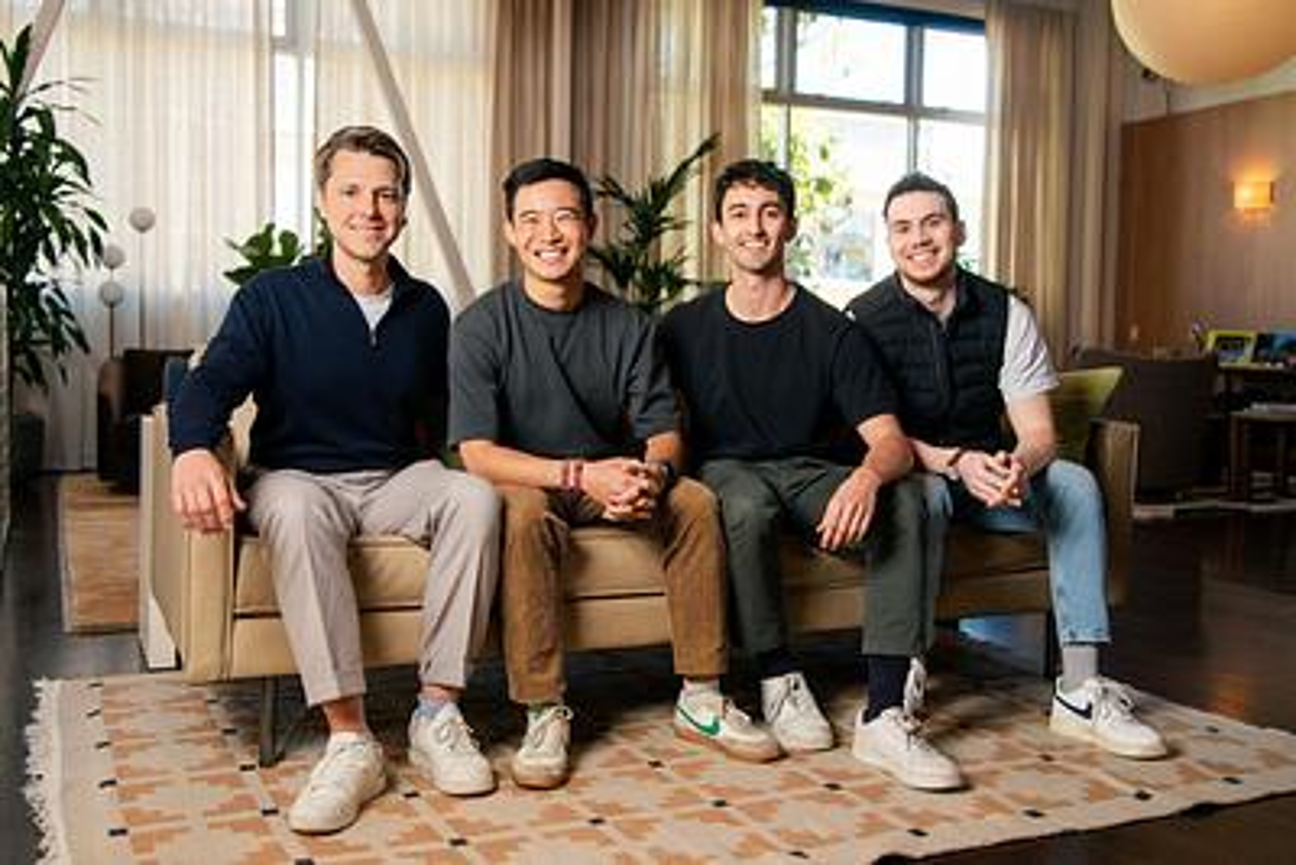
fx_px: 1260
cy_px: 432
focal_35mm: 35
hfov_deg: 54.4
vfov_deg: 37.9
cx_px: 648
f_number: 3.2
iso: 200
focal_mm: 35
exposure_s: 1/125
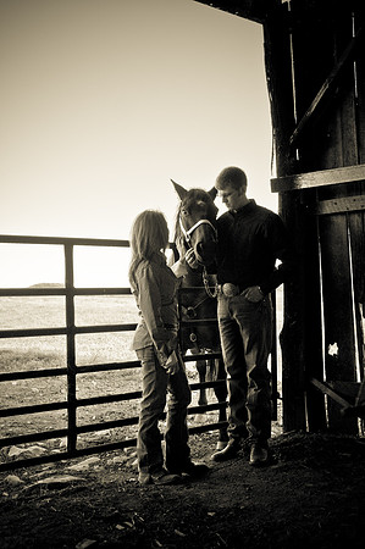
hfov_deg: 32.9
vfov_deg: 48.0
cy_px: 274
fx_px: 617
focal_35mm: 40
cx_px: 182
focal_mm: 27
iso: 160
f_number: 2.8
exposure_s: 1/1250
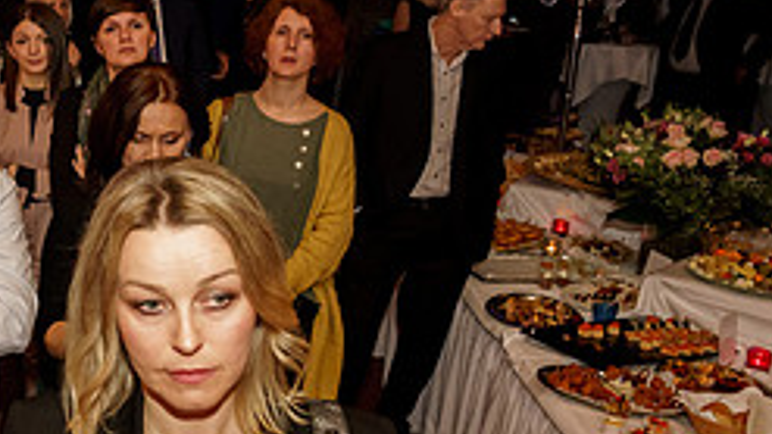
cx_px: -78
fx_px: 1208
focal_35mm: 59
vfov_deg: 20.4
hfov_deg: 31.4
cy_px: 200
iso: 2500
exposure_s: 1/250
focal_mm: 24
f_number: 4
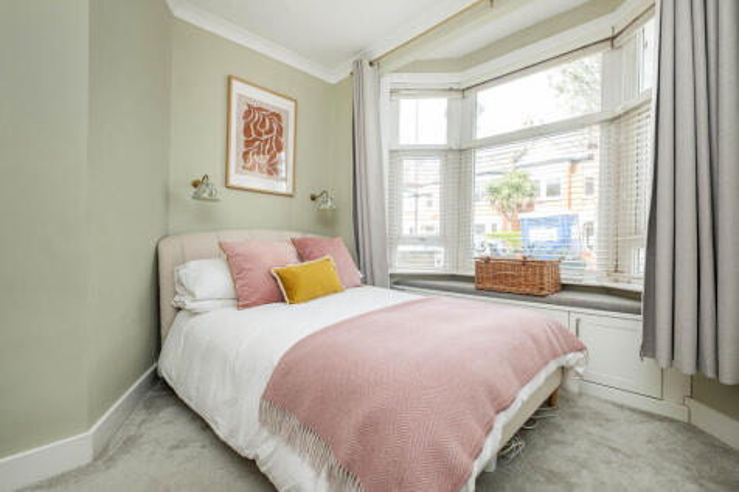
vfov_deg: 77.3
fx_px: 308
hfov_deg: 100.4
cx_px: 370
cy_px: 246
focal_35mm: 15
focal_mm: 10
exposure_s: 1/50
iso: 400
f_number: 6.4
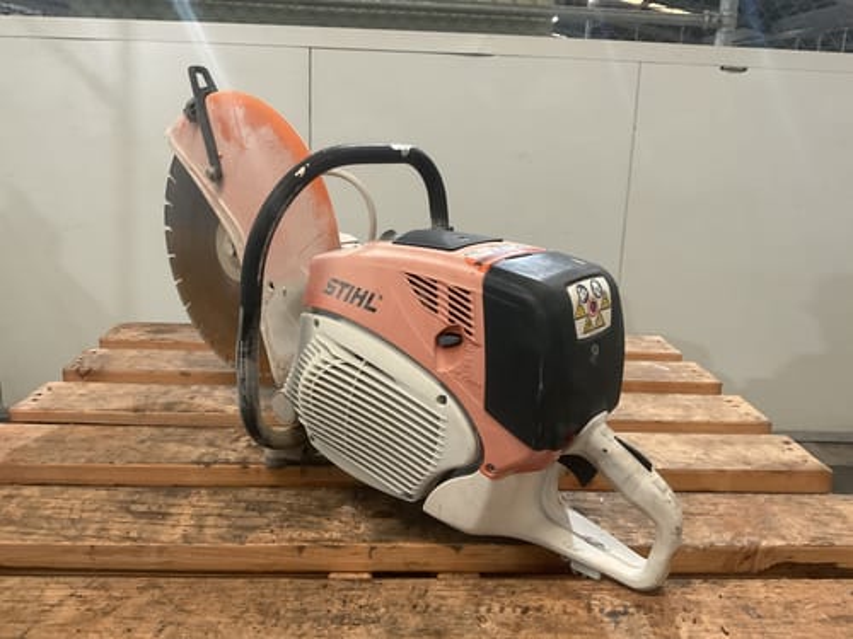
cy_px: 320
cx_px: 426
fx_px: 715
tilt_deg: -16.3
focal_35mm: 29
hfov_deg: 61.7
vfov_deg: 48.2
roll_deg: -3.5
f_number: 1.8
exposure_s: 1/40
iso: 200
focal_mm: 3
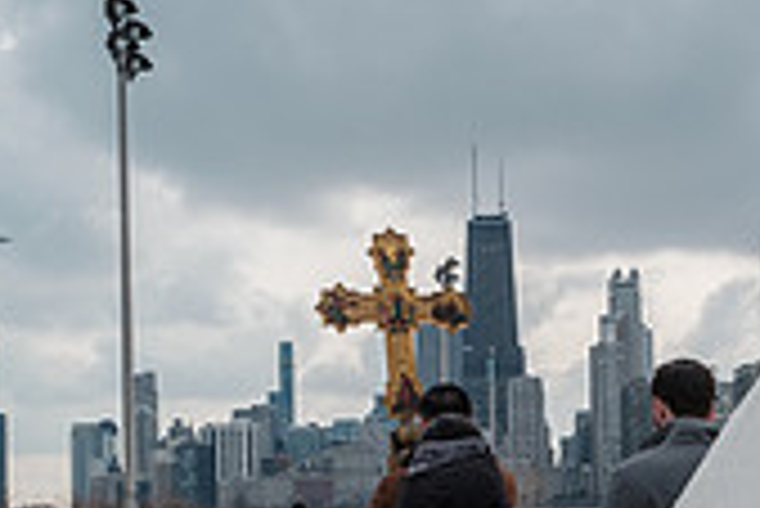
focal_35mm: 64
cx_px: 549
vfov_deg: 20.9
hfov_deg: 31.0
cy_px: 450
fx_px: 1352
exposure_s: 1/550
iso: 320
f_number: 5
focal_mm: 16
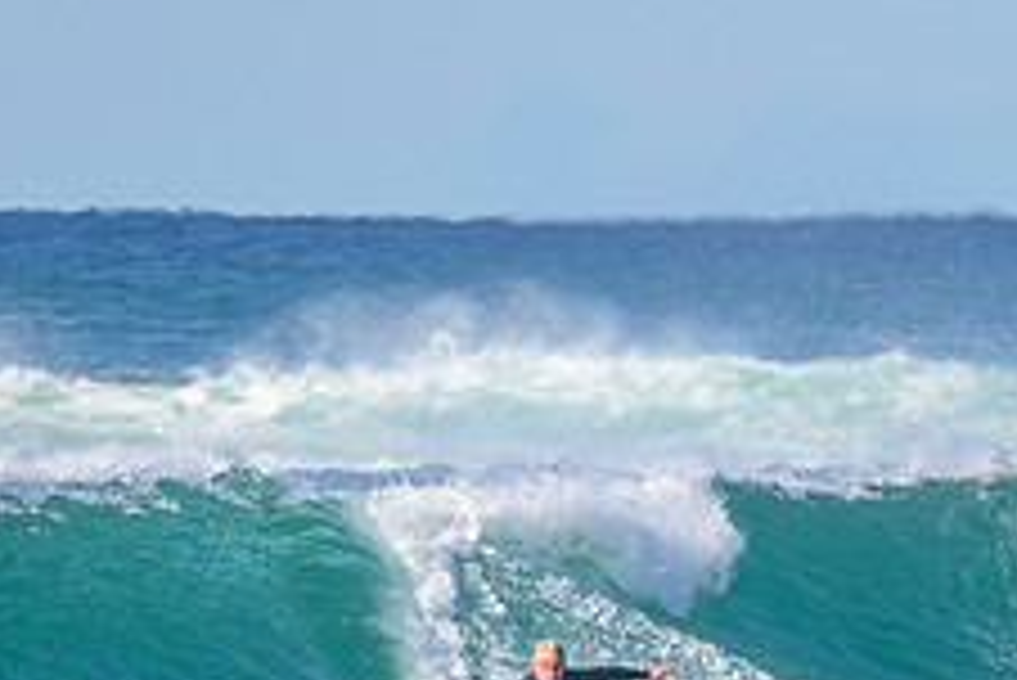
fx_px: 60548
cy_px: 723
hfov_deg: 1.0
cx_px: 531
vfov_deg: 0.6
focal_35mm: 2142
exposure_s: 1/2000
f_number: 11
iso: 1800
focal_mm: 800
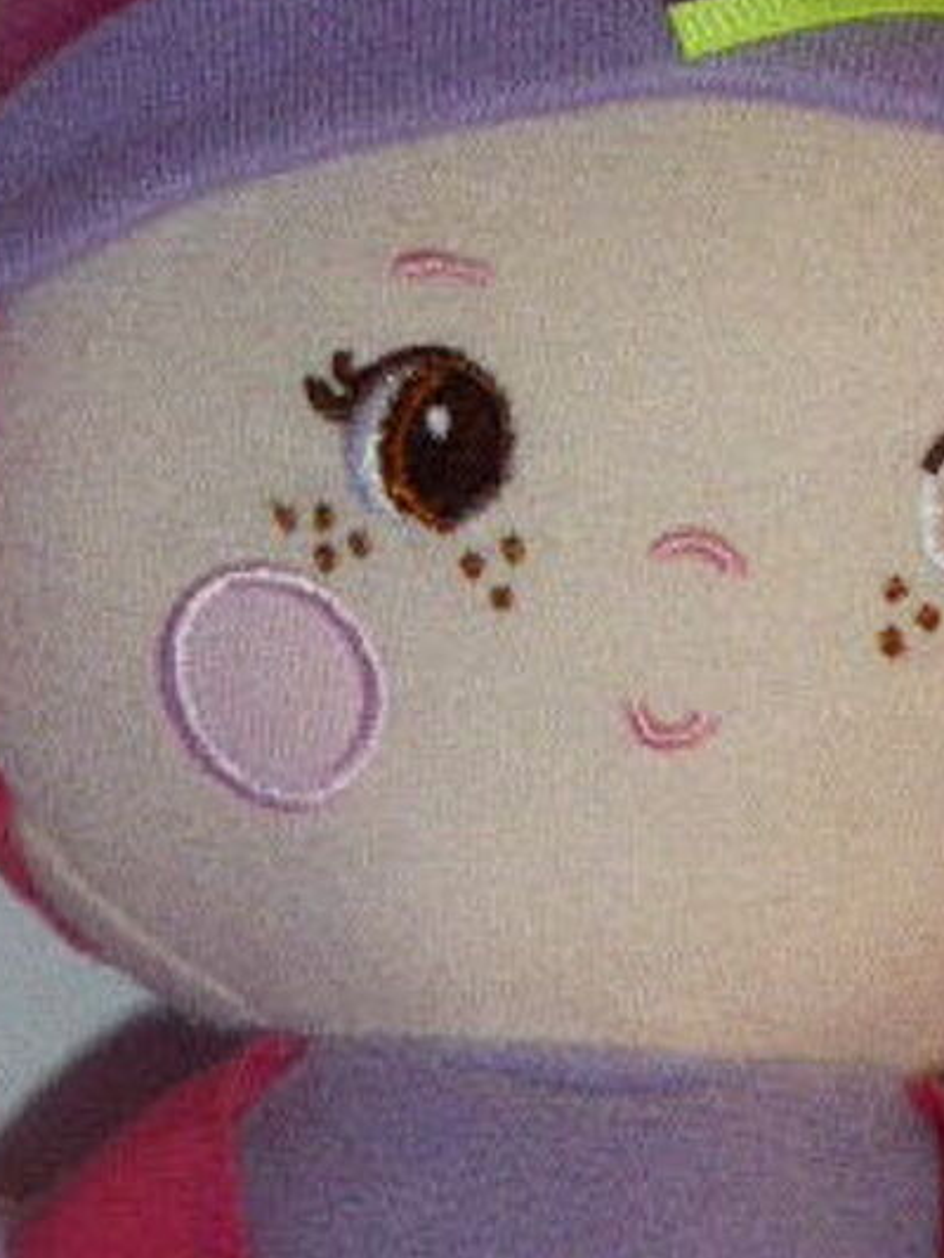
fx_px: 6724
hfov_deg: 8.0
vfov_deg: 10.7
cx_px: 732
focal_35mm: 185
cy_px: 867
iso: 800
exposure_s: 1/60
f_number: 5
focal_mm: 12.5
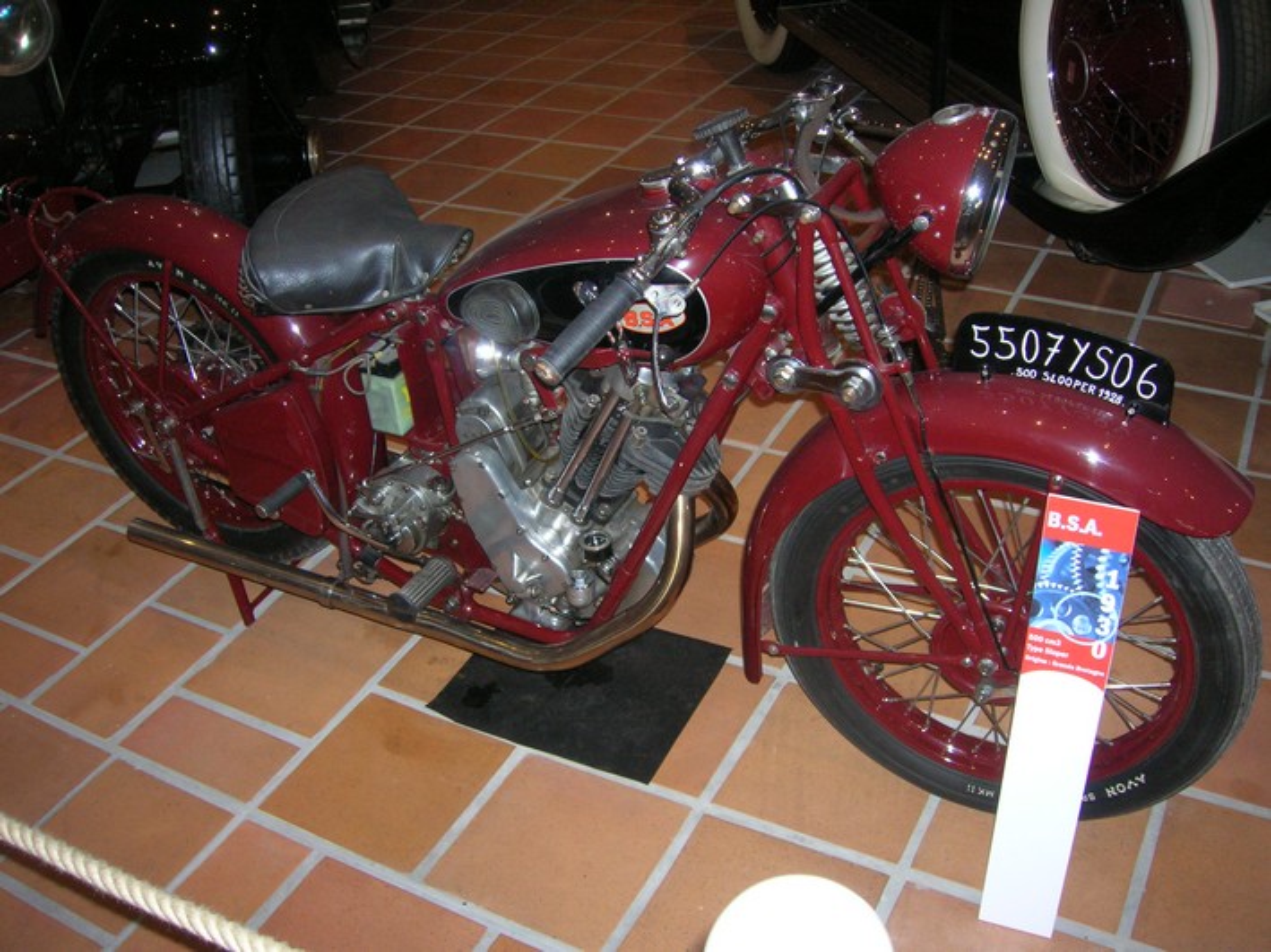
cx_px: 636
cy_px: 476
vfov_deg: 41.8
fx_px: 1248
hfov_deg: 54.0
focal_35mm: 34
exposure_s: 1/60.1
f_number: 2.9
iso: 138
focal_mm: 5.7
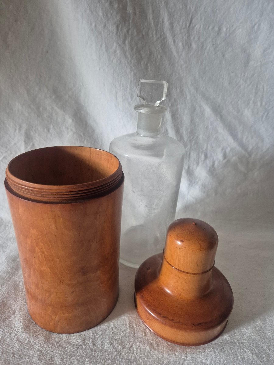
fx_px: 243
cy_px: 182
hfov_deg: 58.9
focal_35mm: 23
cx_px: 137
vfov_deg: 73.9
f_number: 1.8
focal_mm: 5.4
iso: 640
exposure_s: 1/100
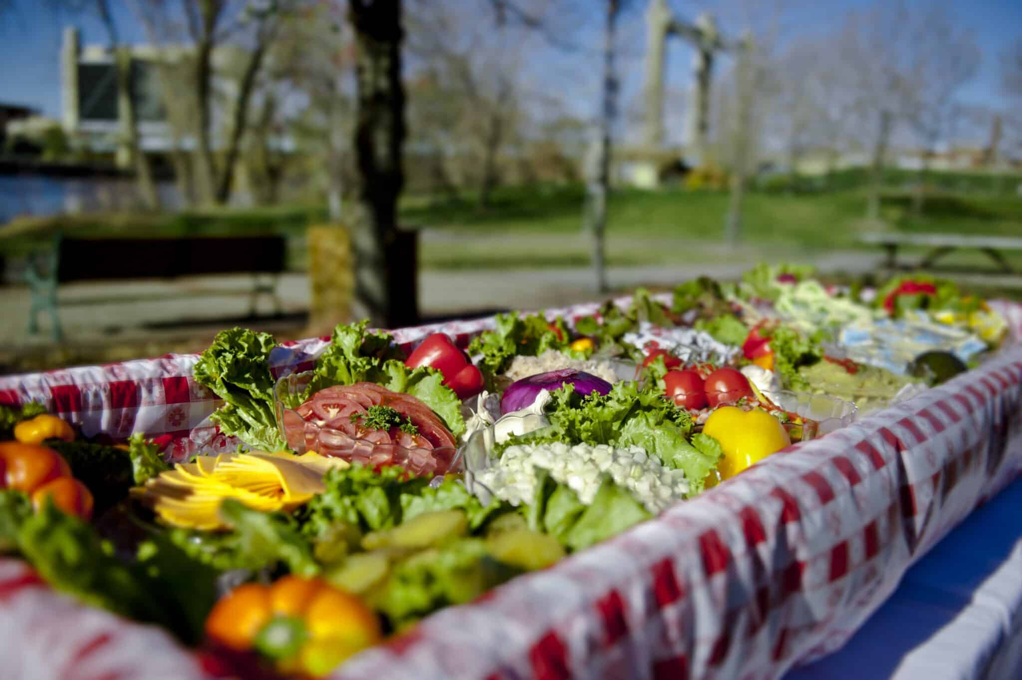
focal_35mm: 34
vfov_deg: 38.8
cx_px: 511
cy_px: 340
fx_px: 965
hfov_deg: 55.8
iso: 200
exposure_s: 1/8000
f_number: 2.8
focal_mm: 34
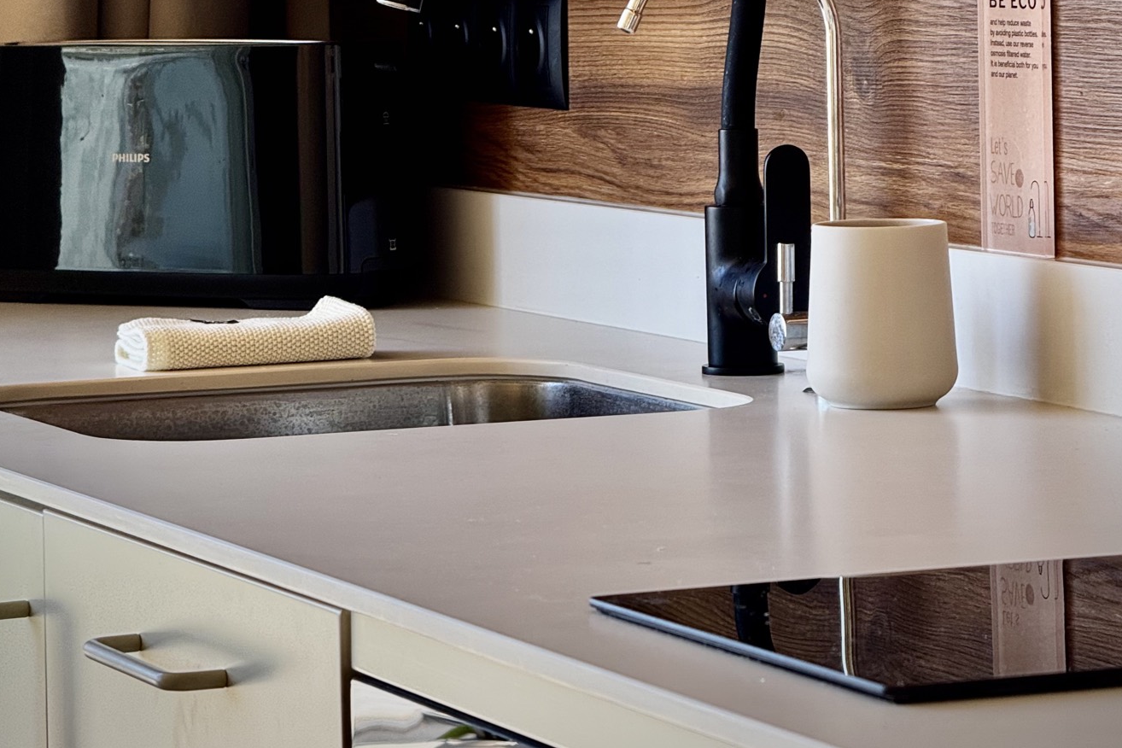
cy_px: -20
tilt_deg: -0.8
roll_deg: +0.1
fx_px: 5329
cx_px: 557
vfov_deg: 8.0
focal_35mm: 171
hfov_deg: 12.0
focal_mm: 15.66
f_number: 2.8
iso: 80
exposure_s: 1/99
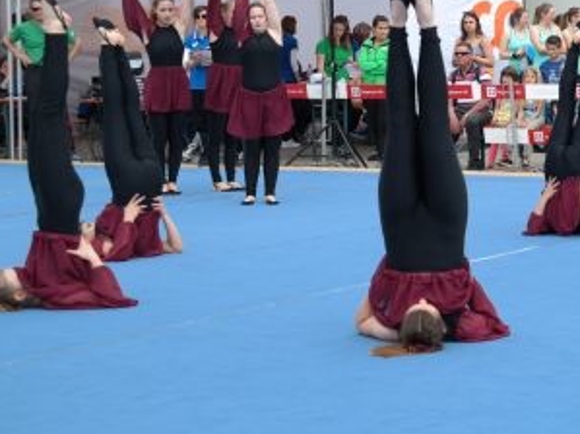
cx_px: 555
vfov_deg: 13.6
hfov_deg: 17.7
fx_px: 1826
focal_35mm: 109
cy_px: 171
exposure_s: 1/250
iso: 100
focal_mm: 35
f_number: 6.3
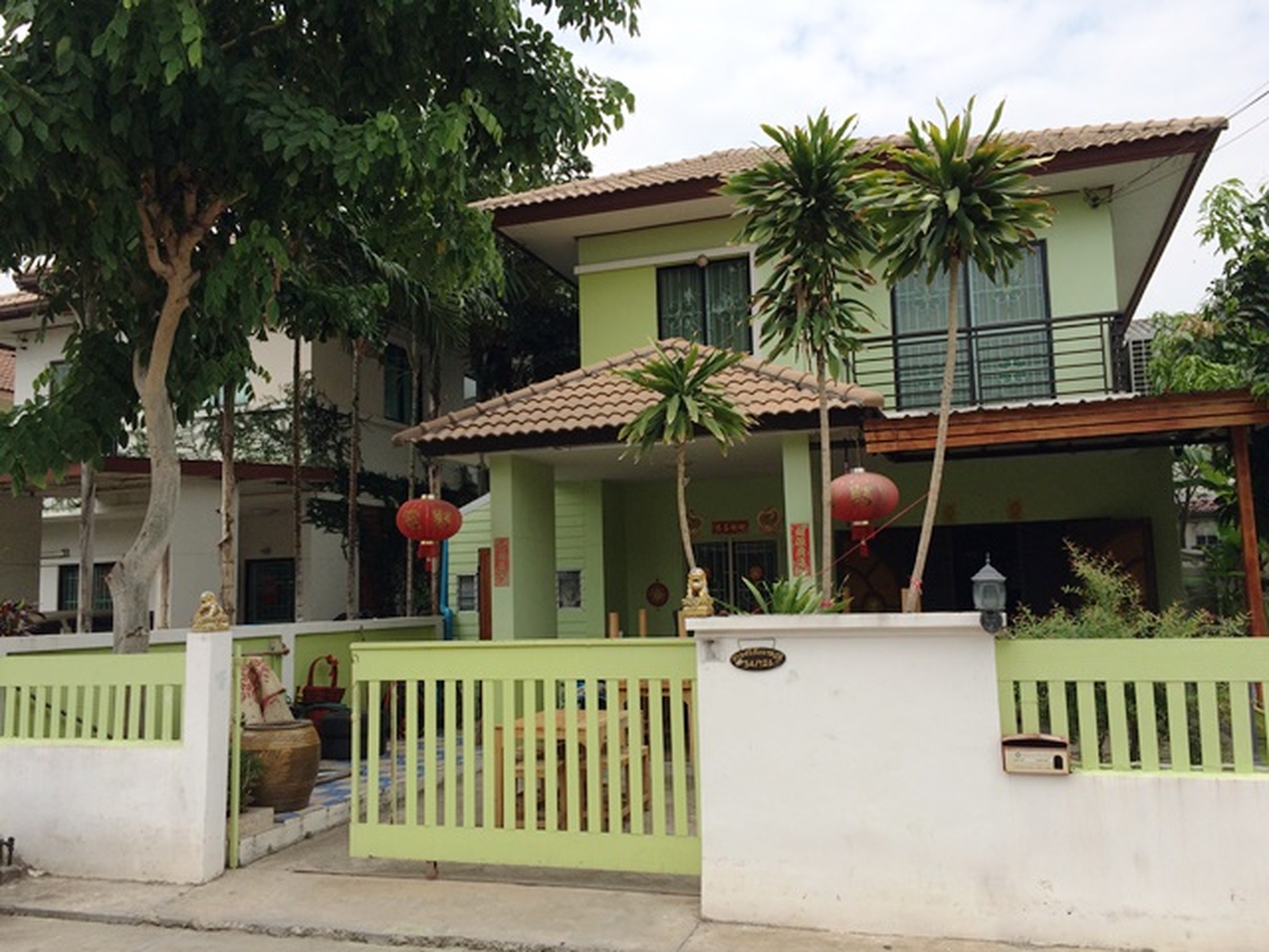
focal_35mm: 29
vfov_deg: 48.2
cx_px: 634
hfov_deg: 61.7
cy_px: 476
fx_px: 1063
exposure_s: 1/2283
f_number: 2.2
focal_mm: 4.15
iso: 32
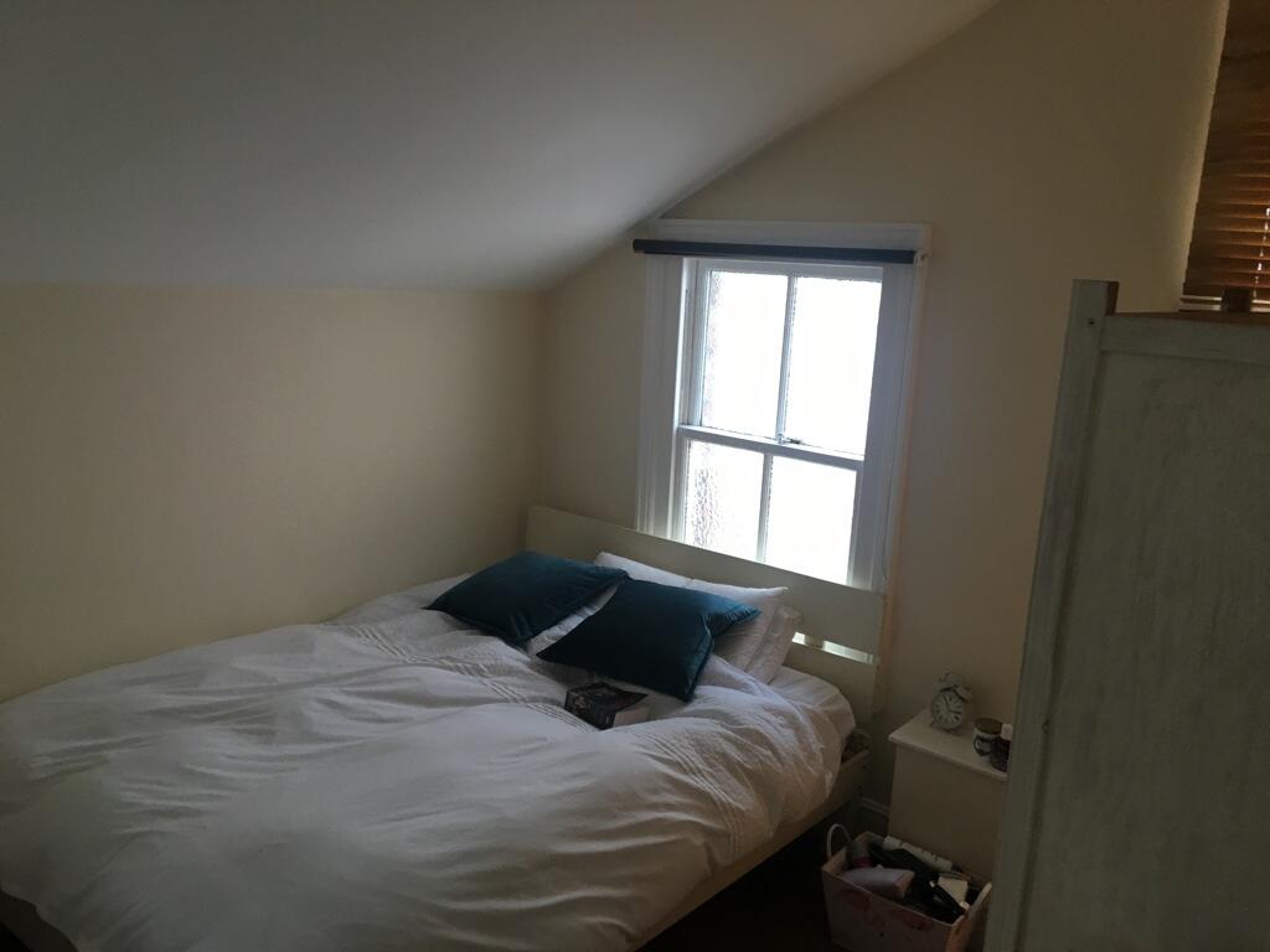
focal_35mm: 29
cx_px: 635
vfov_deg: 48.2
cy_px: 476
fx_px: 1064
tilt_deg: -8.6
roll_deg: -4.1
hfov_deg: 61.7
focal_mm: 4.15
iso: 64
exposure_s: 1/33
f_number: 2.2
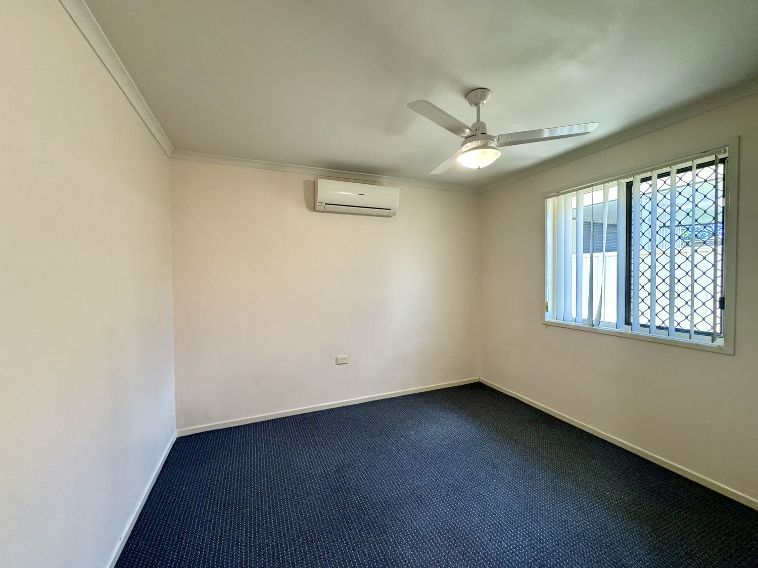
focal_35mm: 14
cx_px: 379
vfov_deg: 85.7
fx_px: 307
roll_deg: +1.4
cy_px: 284
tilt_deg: -0.9
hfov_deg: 102.1
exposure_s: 1/50
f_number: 2.2
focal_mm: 2.22
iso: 250
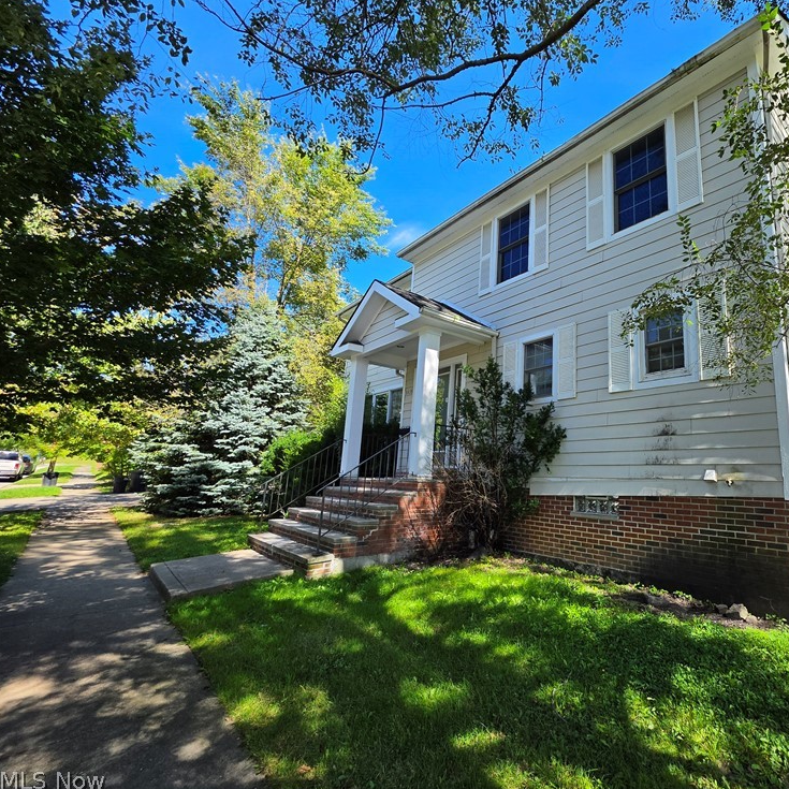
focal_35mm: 16
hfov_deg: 83.6
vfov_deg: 87.4
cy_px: 386
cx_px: 543
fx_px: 413
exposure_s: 1/952
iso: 32
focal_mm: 2.2
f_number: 1.9
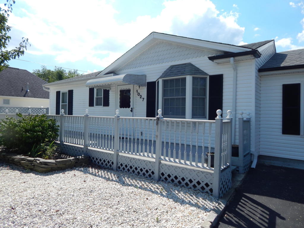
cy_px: 114
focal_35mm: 23
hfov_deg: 73.9
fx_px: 202
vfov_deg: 58.9
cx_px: 152
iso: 125
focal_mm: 4
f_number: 6
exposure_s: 1/500
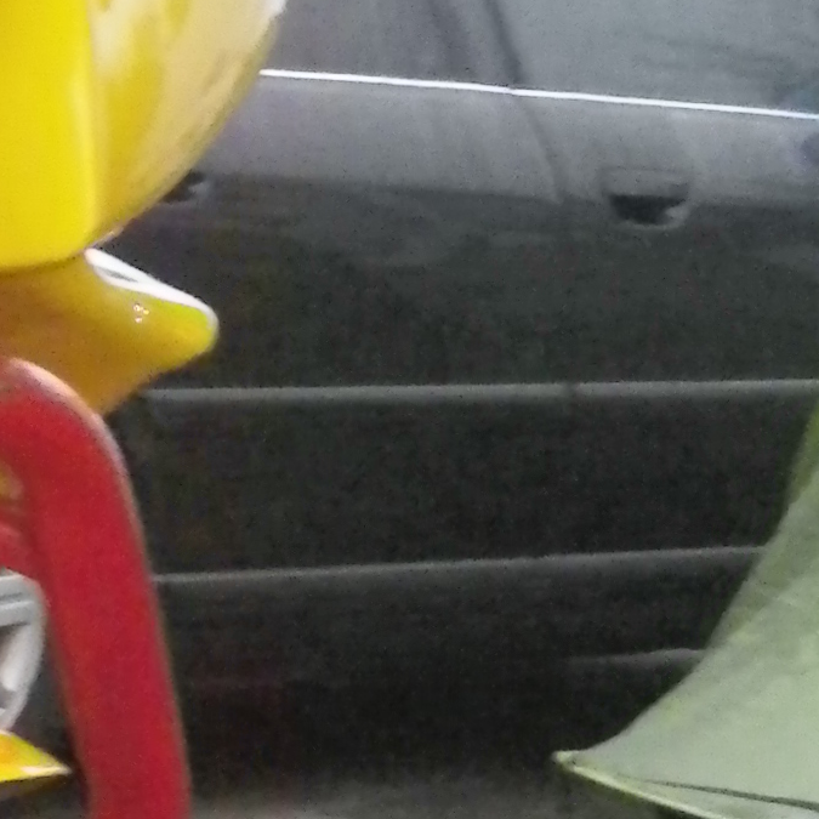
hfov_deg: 9.2
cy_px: 819
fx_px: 4765
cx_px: -837
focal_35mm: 178
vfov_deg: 9.8
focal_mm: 6.1
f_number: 3.8
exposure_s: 1/50
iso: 800
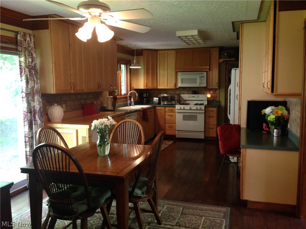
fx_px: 292
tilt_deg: -5.3
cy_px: 114
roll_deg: +1.7
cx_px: 153
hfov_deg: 55.4
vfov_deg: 42.9
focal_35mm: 33
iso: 160
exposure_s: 1/20
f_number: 2.4
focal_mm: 4.12
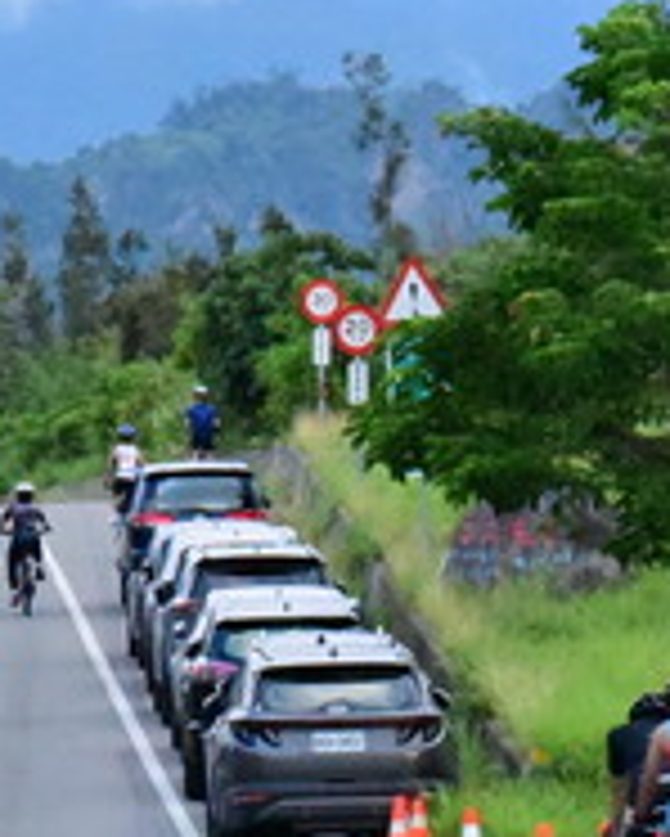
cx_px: -589
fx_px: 11715
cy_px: 754
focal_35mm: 473
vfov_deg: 4.1
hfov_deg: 3.3
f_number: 13
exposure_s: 1/2500
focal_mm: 120
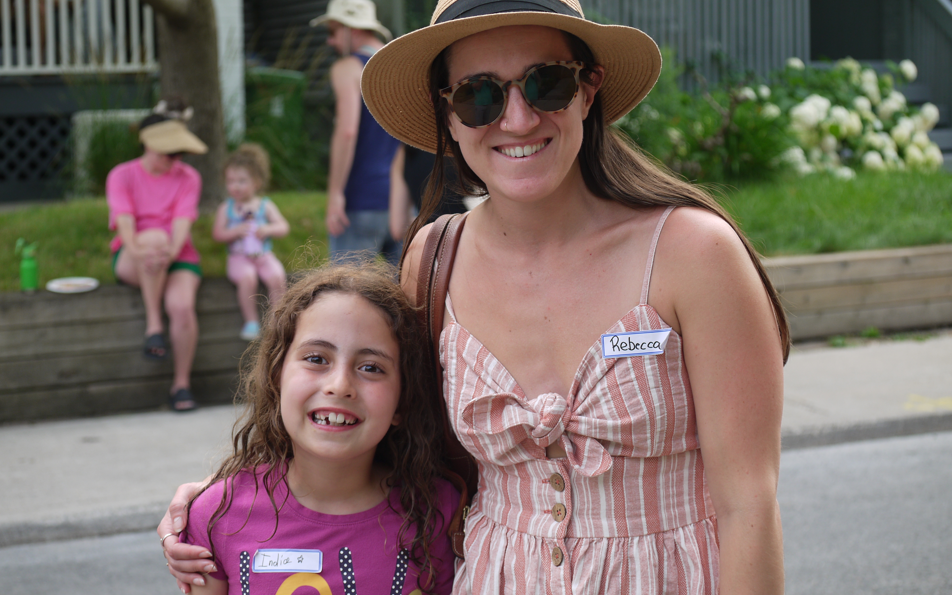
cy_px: 292
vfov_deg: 17.4
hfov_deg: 27.5
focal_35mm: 75
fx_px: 1946
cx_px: 479
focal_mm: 35
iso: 100
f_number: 3.5
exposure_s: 1/200
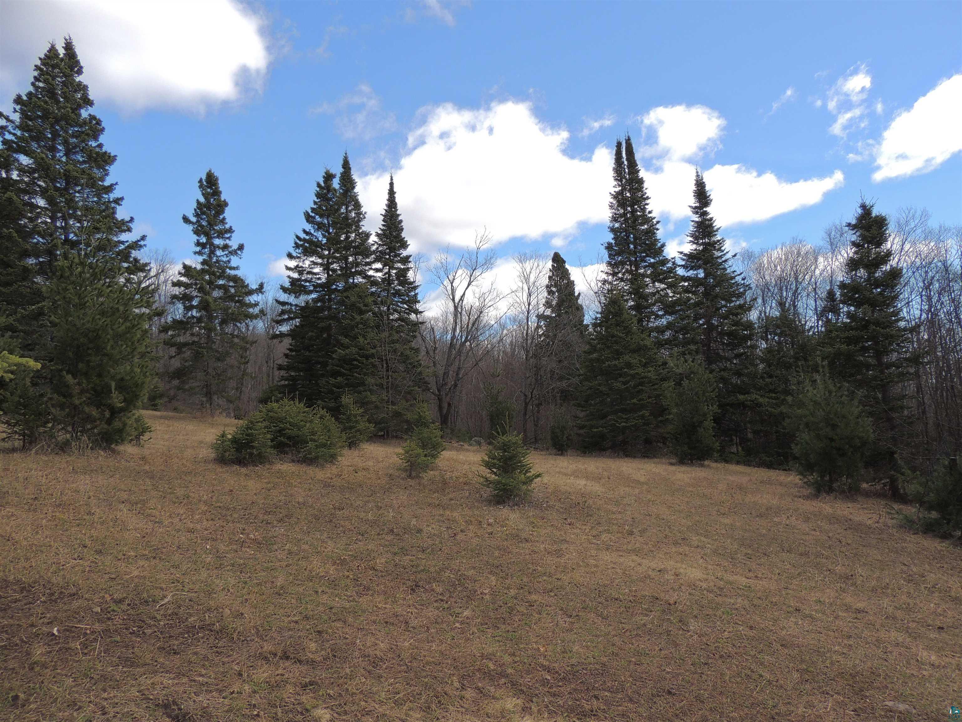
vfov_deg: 56.8
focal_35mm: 24
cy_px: 361
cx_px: 481
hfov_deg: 71.6
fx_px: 667
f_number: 3
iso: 100
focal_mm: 4.3
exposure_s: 1/1000
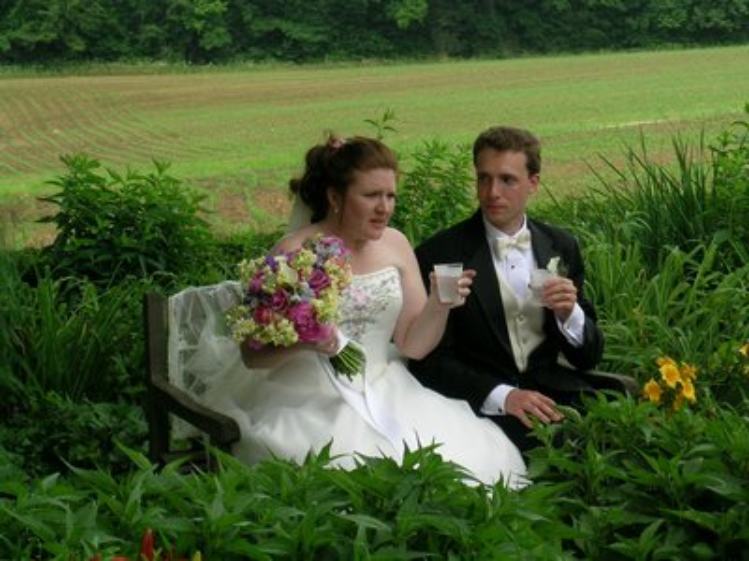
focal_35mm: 240
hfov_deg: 8.2
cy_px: 280
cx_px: 374
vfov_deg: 6.2
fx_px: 5193
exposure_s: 1/90
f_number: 6.5
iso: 50
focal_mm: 24
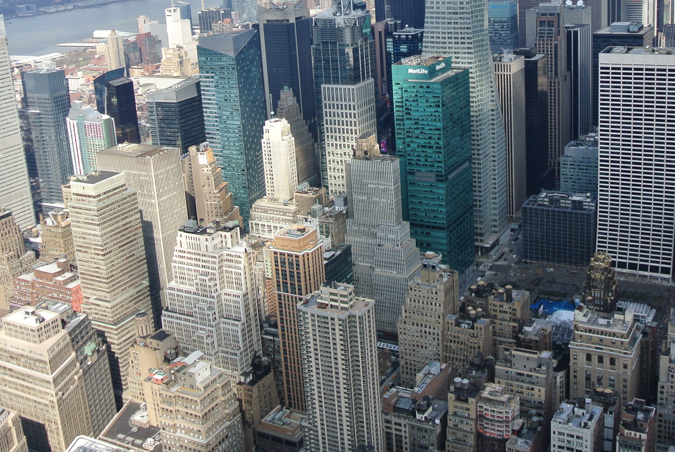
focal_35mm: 44
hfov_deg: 44.4
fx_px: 826
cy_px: 123
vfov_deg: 30.2
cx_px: 364
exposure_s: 1/640
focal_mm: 10
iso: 100
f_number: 4.5
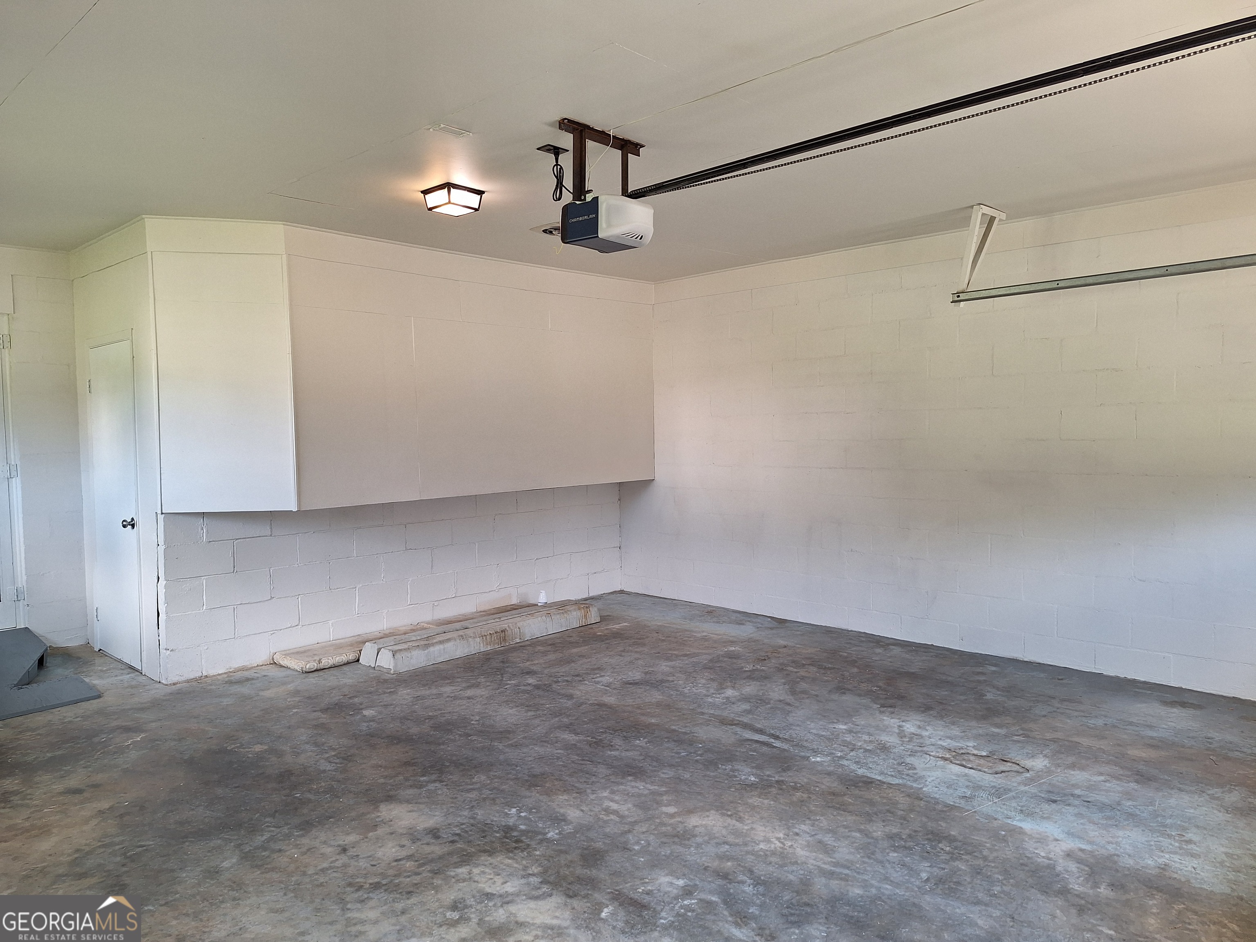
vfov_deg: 58.9
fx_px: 835
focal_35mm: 23
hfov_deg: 73.9
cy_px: 471
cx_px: 628
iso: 64
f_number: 1.8
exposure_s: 1/60
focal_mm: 5.54
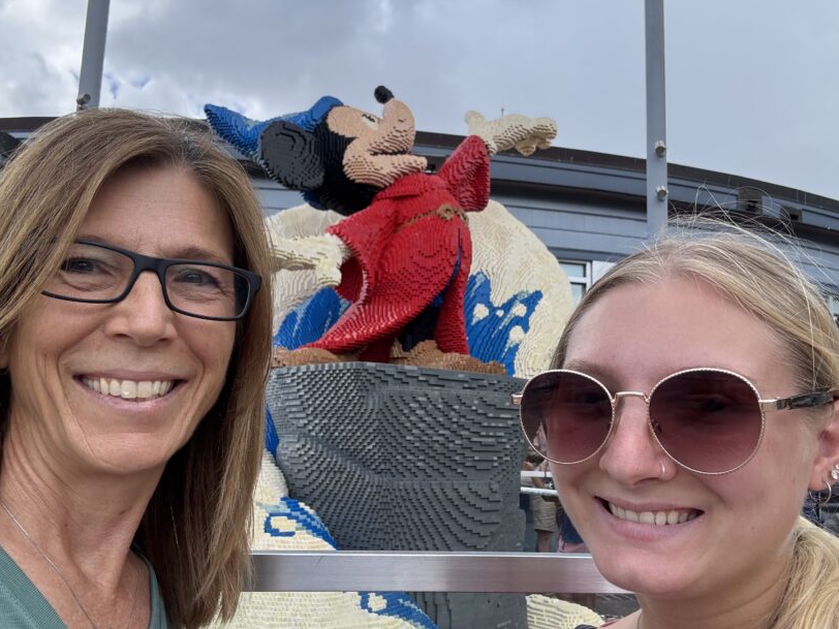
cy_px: 316
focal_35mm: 29
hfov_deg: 61.6
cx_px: 435
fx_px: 703
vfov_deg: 48.2
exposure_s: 1/383
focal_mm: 2.69
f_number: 1.9
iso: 25
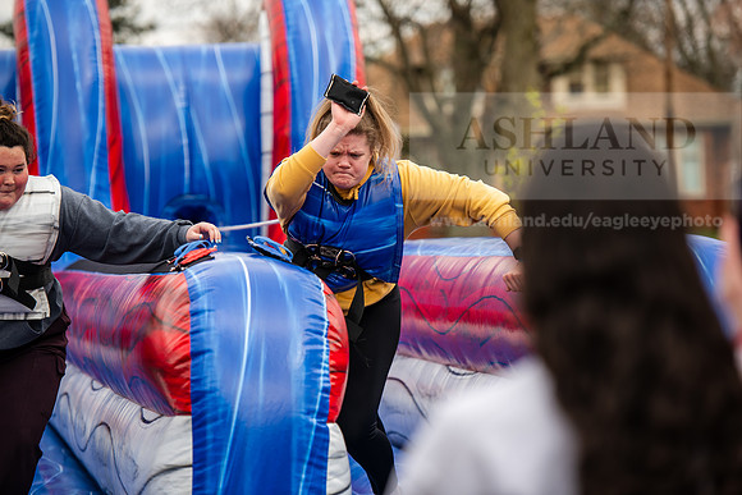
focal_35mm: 155
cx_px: 371
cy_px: 248
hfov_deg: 13.2
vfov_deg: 8.9
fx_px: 3195
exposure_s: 1/800
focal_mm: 155
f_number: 3.5
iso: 125
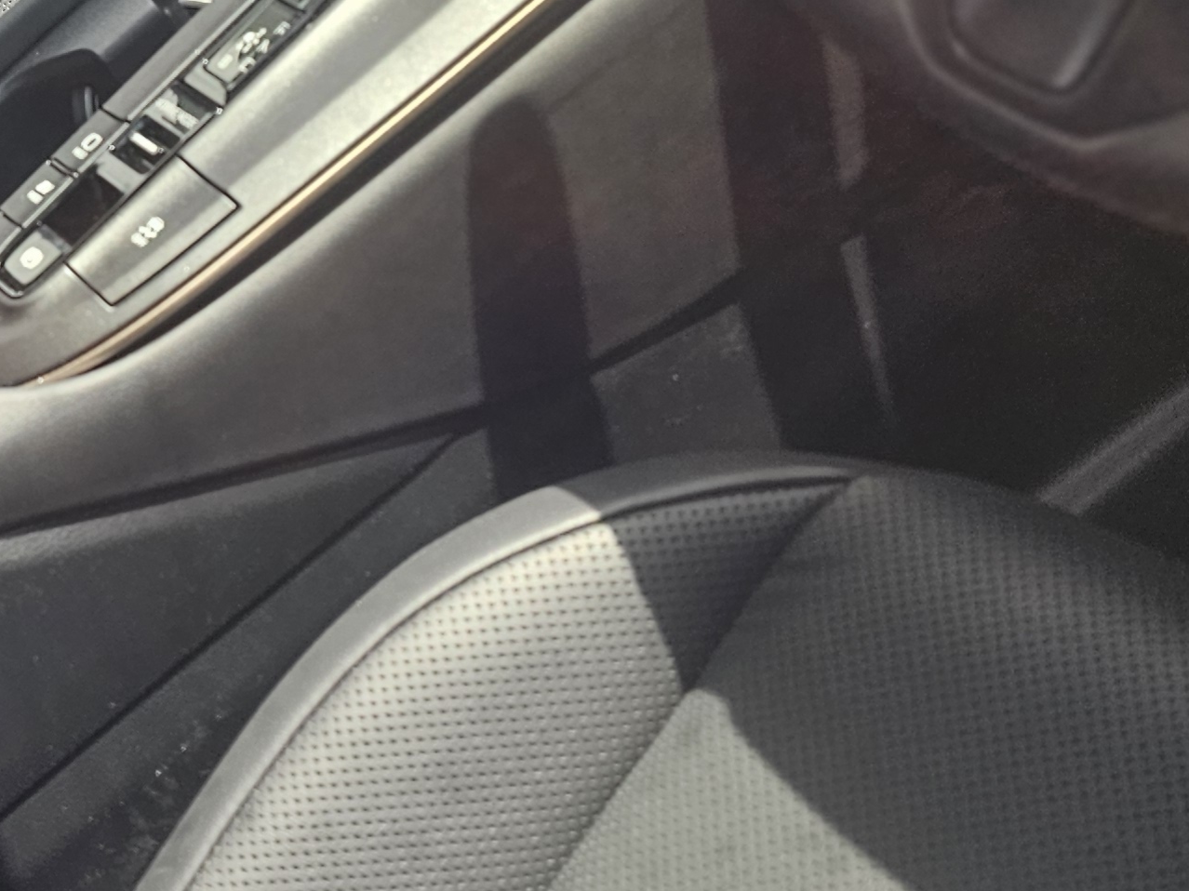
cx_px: -545
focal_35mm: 72
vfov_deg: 19.7
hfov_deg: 22.6
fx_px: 2473
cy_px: -33
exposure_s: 1/100
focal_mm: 6.3
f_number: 1.7
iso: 16
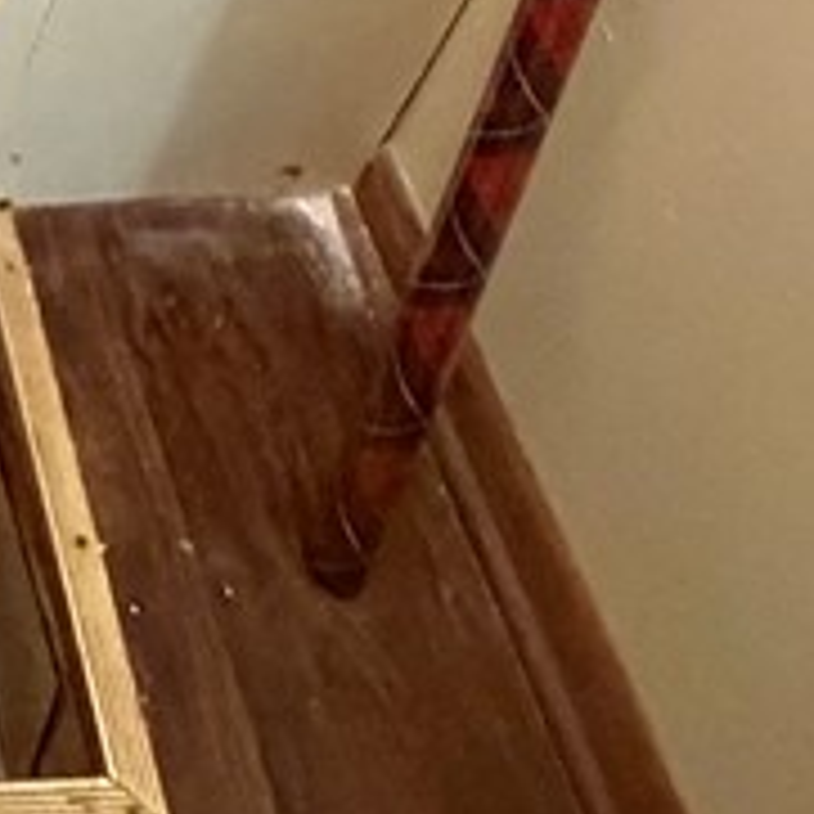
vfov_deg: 16.9
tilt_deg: -32.4
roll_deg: -3.1
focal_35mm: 70
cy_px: -895
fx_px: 1862
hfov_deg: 19.8
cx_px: -544
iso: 1000
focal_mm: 2.22
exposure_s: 1/60
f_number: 2.2
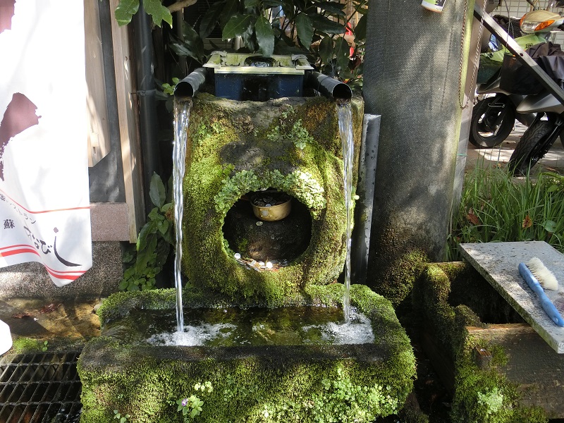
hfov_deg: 54.0
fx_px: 554
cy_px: 212
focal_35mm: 34
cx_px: 282
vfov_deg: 41.8
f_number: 3.9
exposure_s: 1/125
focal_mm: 6
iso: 100
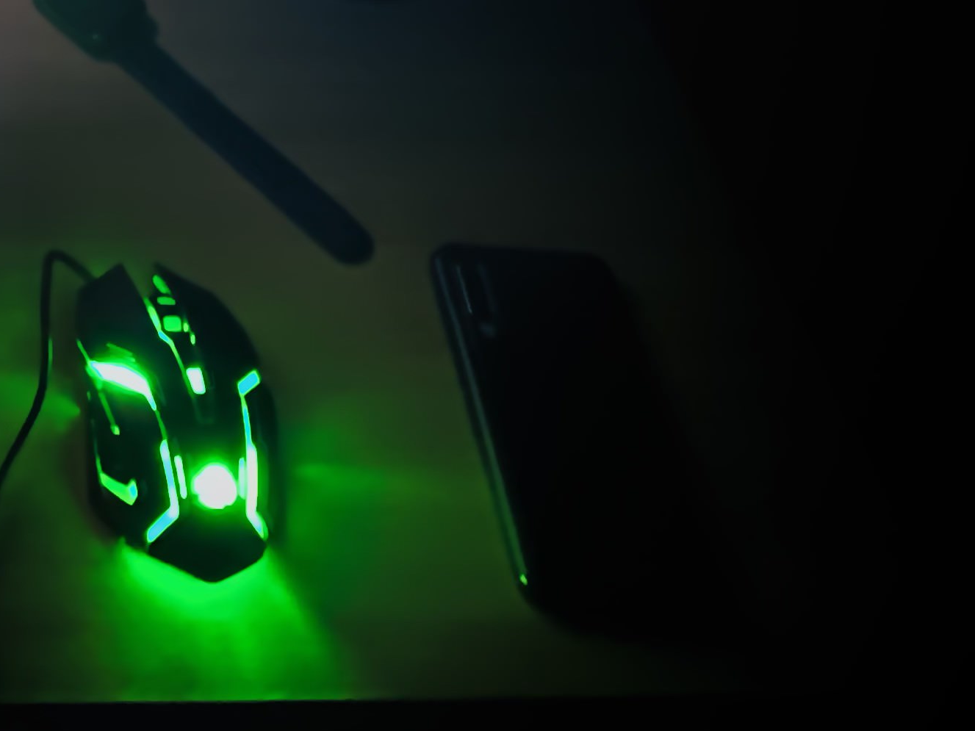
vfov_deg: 17.8
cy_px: -135
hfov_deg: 20.9
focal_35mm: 79
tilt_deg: -45.5
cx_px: -489
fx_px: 2225
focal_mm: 4.25
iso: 1600
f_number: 1.8
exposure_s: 1/4
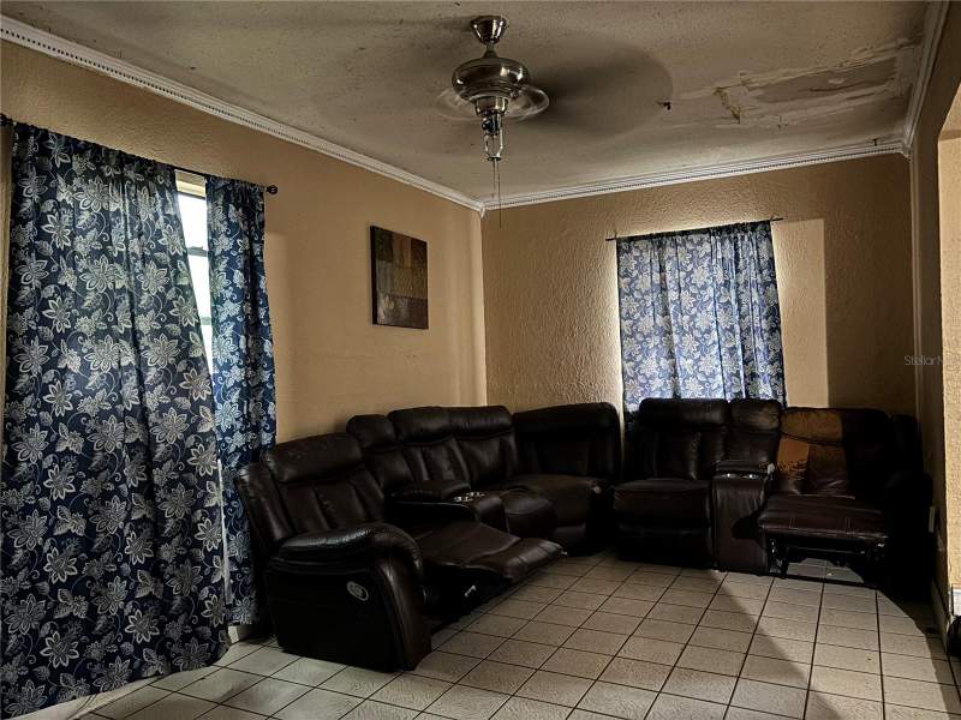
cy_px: 360
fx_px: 722
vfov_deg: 53.1
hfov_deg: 67.3
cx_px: 480
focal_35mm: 26
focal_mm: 5.96
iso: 800
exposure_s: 1/9
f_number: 1.6
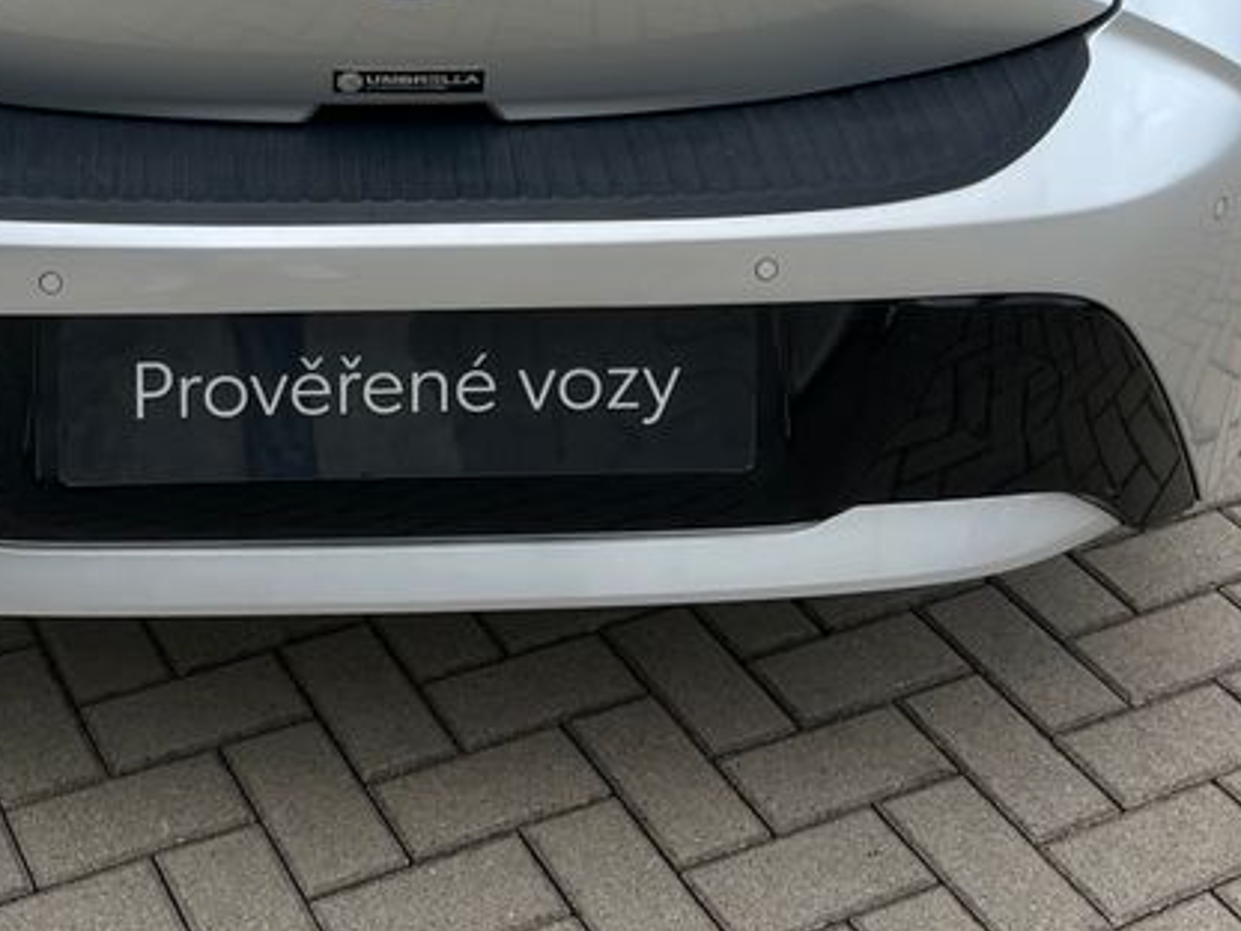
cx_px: 361
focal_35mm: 64
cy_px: -155
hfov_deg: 29.9
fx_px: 2294
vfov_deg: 21.5
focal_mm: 5.1
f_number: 1.6
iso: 50
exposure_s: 1/2137
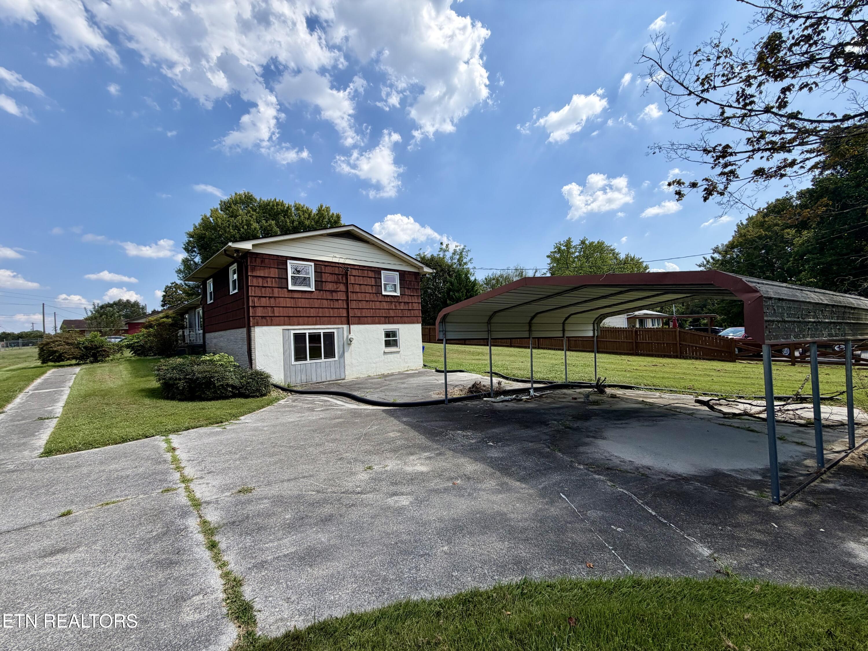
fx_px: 351
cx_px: 434
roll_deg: +3.2
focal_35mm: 14
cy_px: 326
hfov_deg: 102.1
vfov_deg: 85.7
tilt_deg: +0.4
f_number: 2.2
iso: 20
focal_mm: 2.22
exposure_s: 1/1017
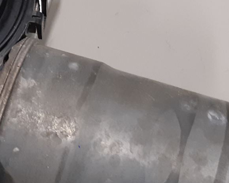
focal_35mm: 90
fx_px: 610
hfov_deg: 20.2
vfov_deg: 17.1
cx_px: -26
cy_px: 91
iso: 160
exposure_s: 1/50
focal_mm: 3.93
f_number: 1.7
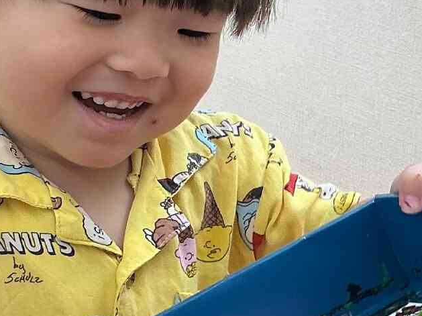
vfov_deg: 15.8
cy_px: 237
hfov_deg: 21.1
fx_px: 1133
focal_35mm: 93
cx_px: 211
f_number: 1.8
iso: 40
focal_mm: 3
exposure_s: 1/120
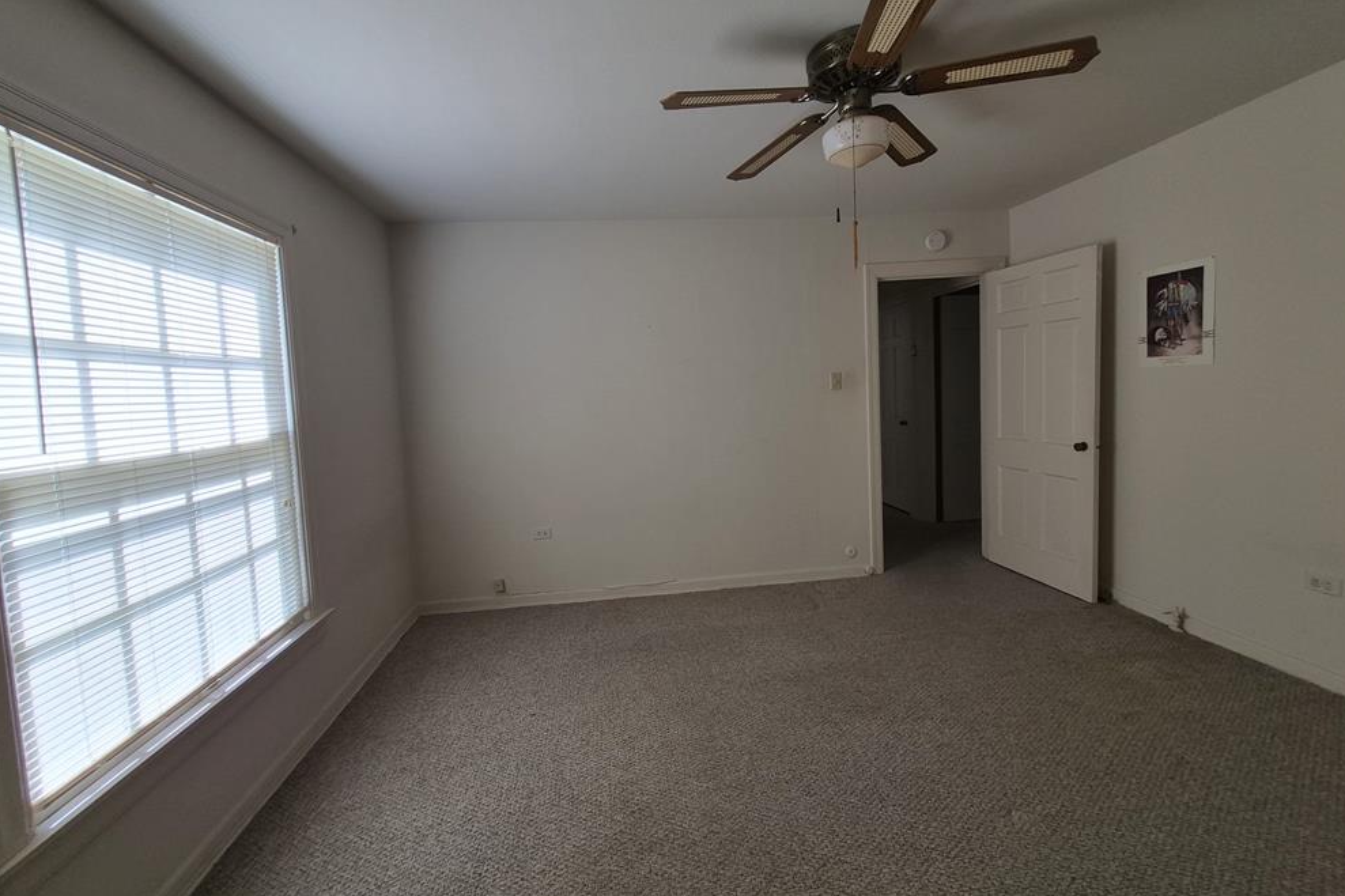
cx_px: 668
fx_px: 523
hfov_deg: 104.3
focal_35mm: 14
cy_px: 432
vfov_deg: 81.2
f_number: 2.2
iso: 40
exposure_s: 1/169
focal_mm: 1.74
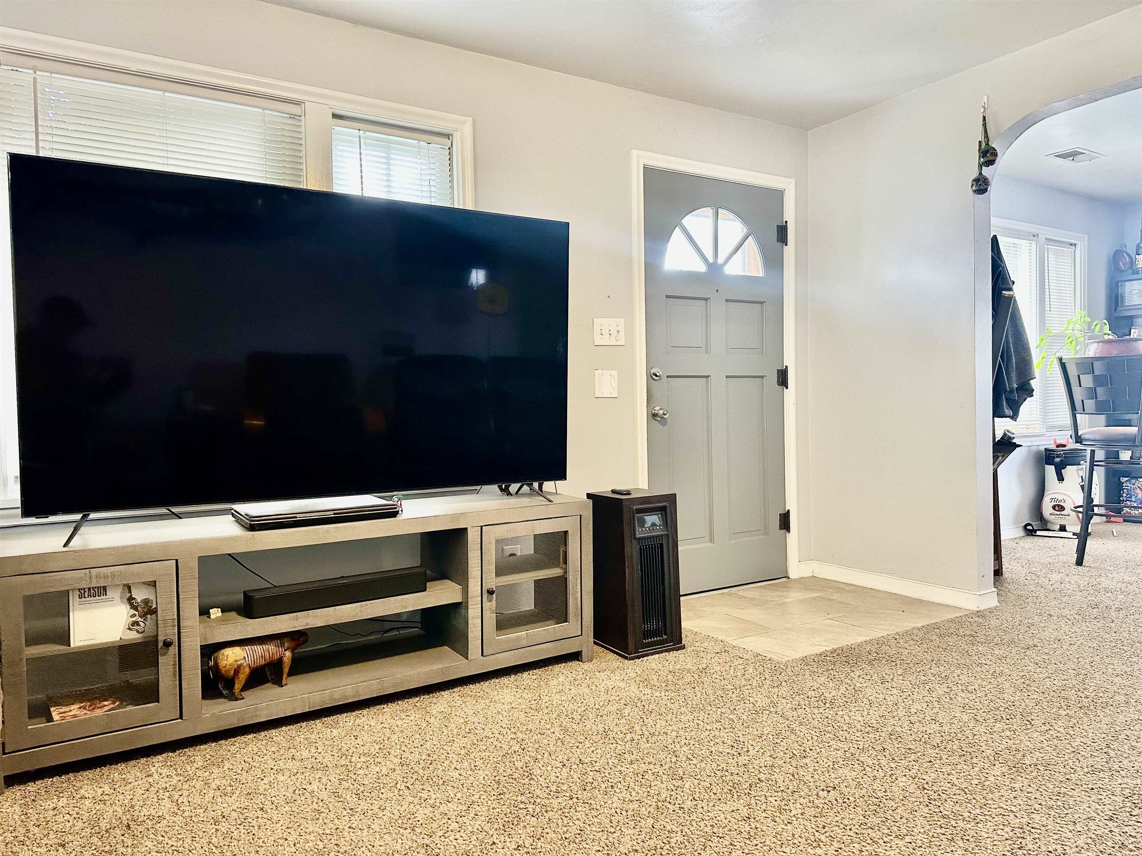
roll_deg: +0.8
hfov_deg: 71.6
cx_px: 571
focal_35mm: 24
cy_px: 428
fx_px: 792
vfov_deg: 56.8
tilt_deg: -2.0
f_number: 1.78
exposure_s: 1/60
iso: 250
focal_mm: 6.86
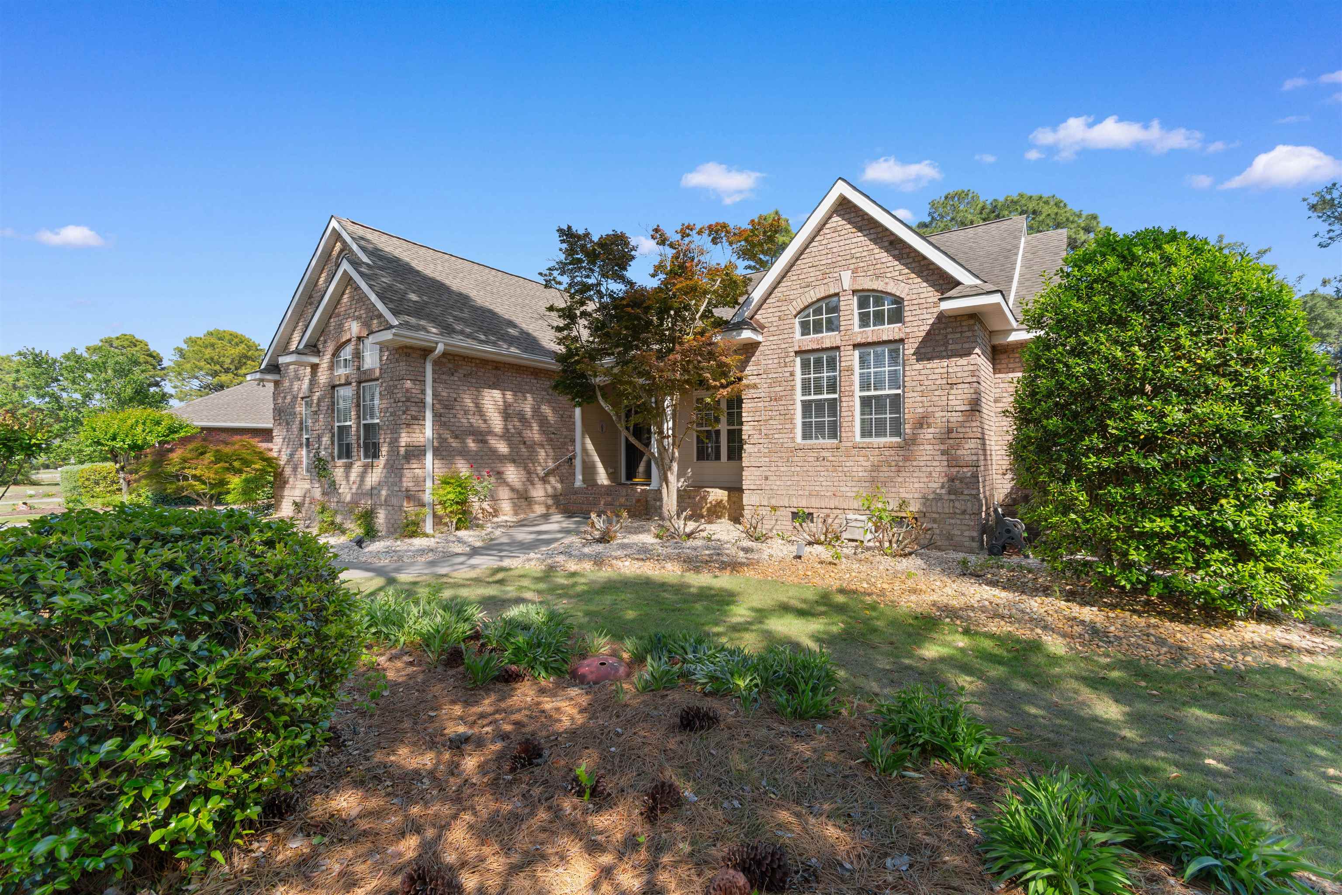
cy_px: 448
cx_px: 671
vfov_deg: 77.3
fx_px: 559
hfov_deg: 100.4
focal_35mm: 15
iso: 100
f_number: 4.5
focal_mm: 10
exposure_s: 1/80
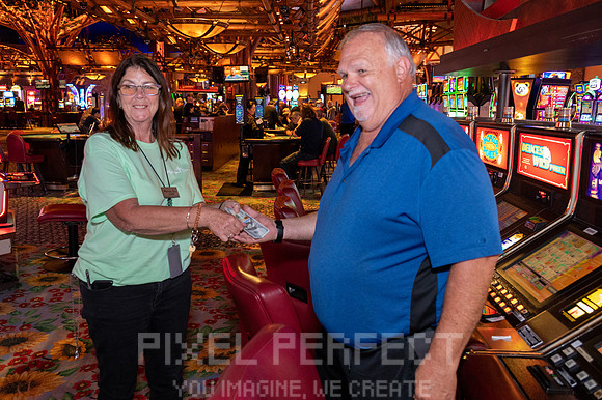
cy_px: 200
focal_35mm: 32
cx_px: 301
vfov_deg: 40.5
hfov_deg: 58.0
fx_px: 543
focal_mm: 32.5
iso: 6400
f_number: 4.8
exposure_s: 1/60
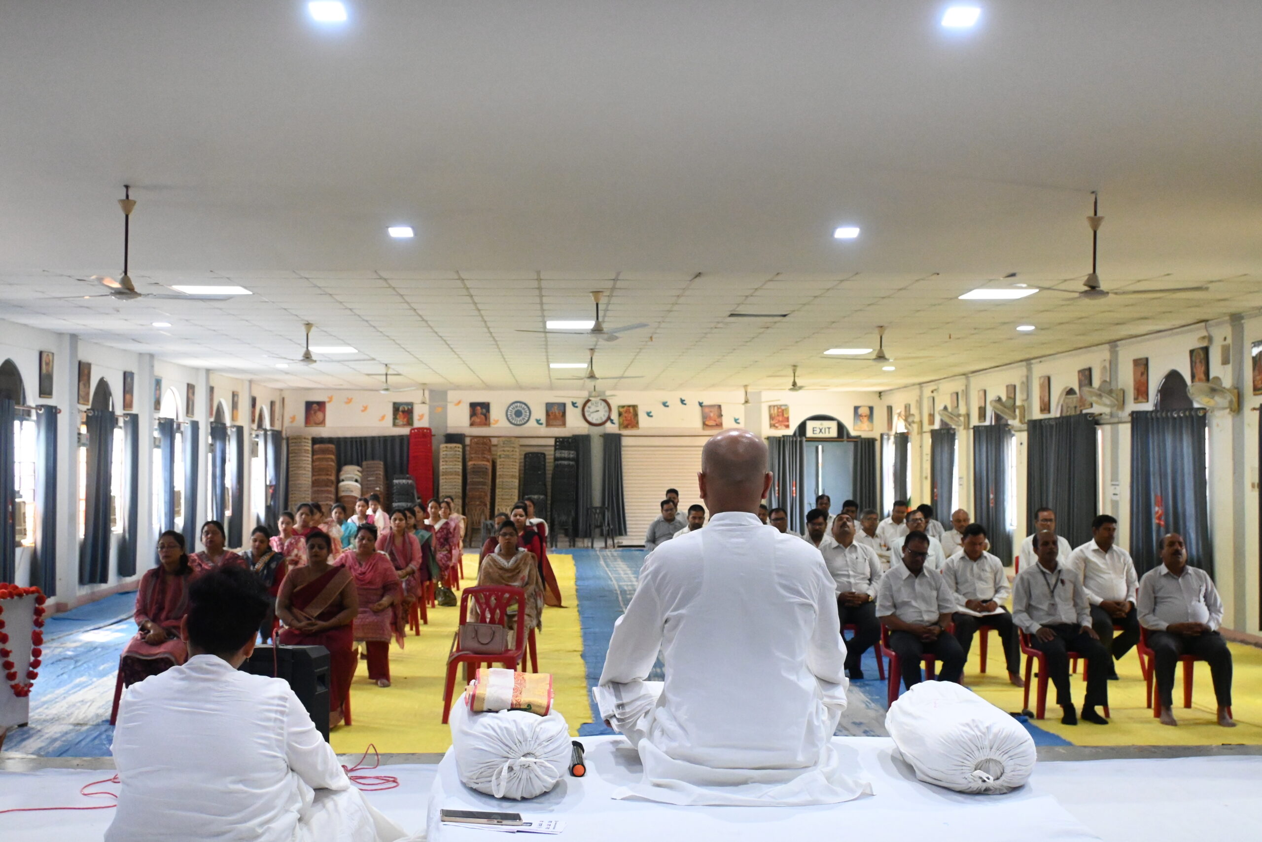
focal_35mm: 40
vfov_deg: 33.6
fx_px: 1393
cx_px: 631
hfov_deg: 48.7
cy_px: 421
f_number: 5
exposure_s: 1/200
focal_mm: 26.5
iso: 5000
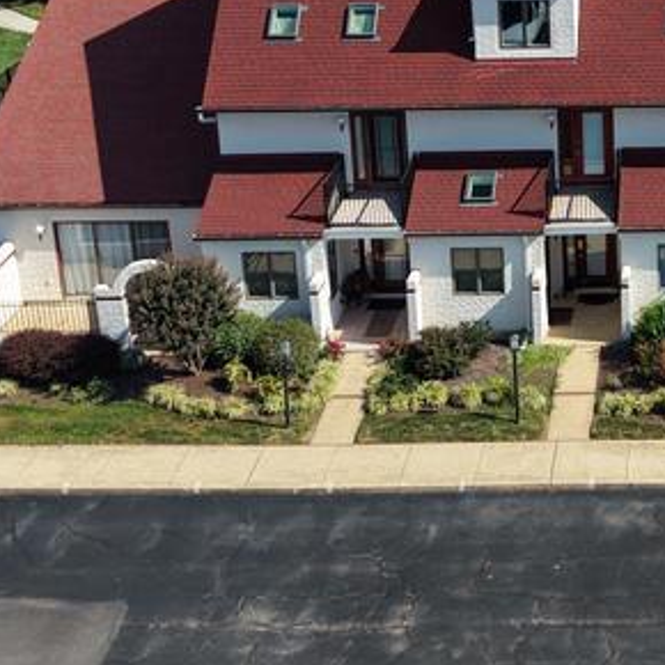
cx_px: 752
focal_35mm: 75
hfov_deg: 21.7
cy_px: 46
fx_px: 1630
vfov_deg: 22.4
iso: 240
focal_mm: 8.67
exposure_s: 1/6000
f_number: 1.8
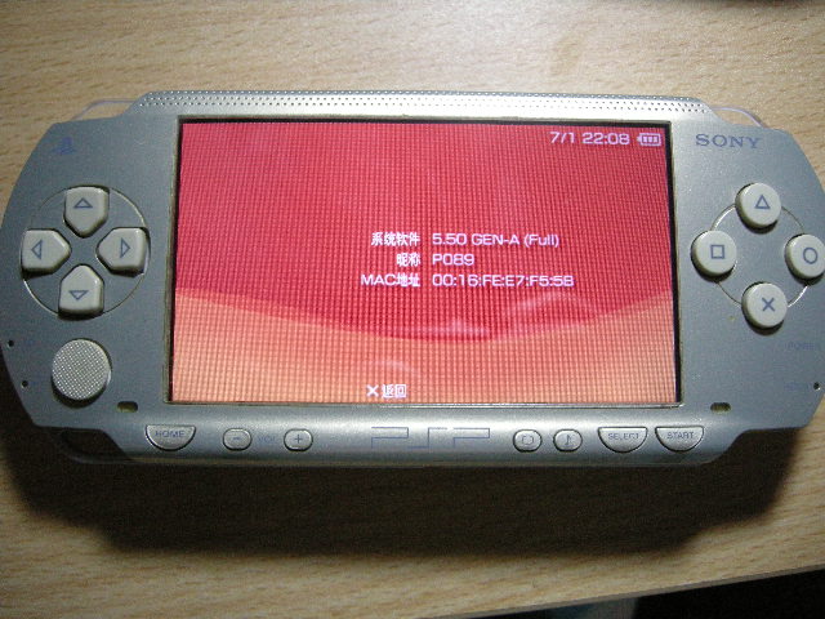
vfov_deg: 39.7
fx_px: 858
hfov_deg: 51.4
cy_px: 310
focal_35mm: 36
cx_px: 412
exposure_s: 1/45
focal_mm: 7.5
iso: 400
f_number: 2.7
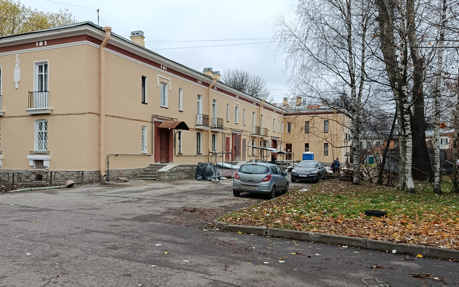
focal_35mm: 32
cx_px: 208
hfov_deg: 59.5
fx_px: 400
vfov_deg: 39.4
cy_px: 159
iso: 115
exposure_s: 1/100
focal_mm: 5.24
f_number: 1.7
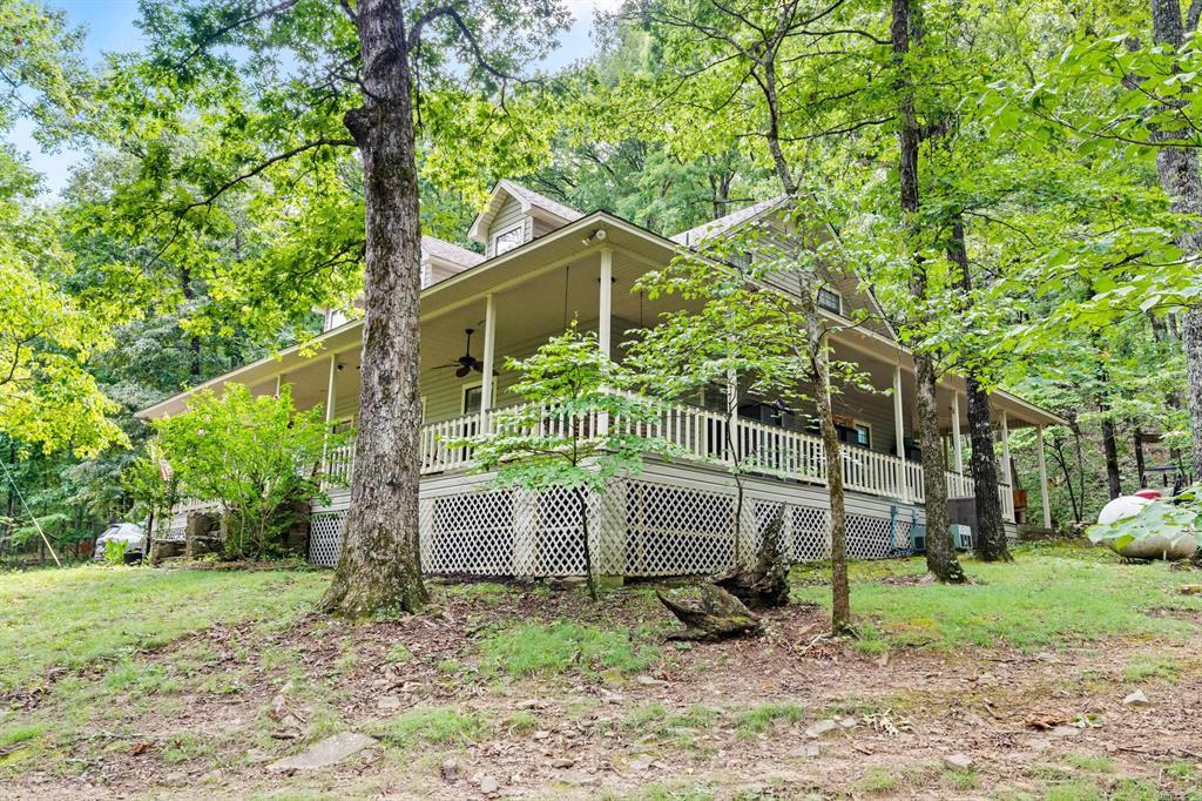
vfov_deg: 52.8
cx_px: 601
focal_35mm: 24
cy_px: 400
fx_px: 806
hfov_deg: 73.4
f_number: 7.1
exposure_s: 1/10
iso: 320
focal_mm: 16.1
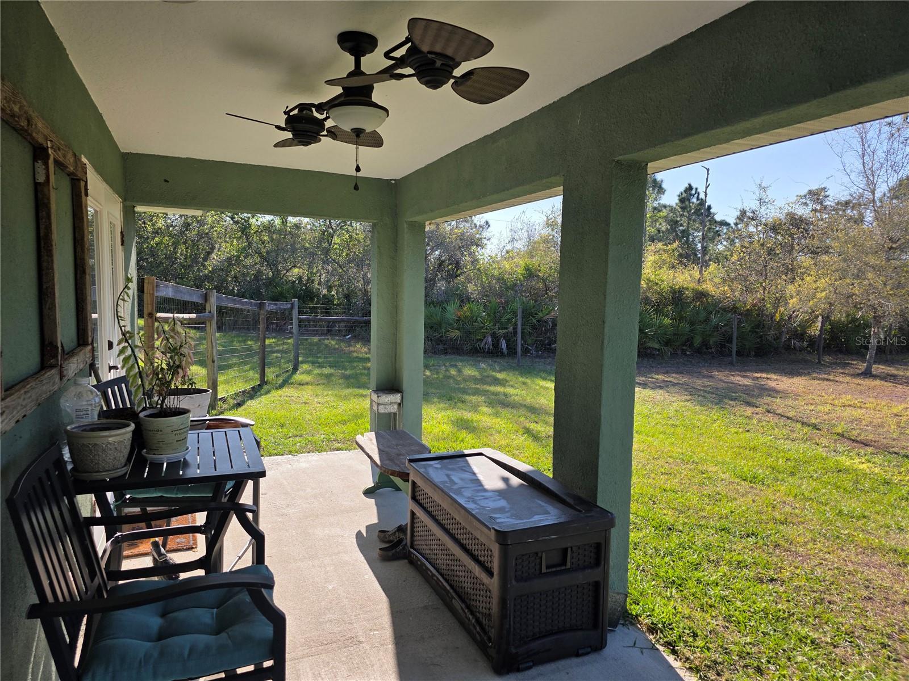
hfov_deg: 73.9
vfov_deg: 58.9
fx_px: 604
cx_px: 454
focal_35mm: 23
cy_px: 340
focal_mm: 6.3
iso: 80
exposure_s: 1/3667
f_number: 1.7
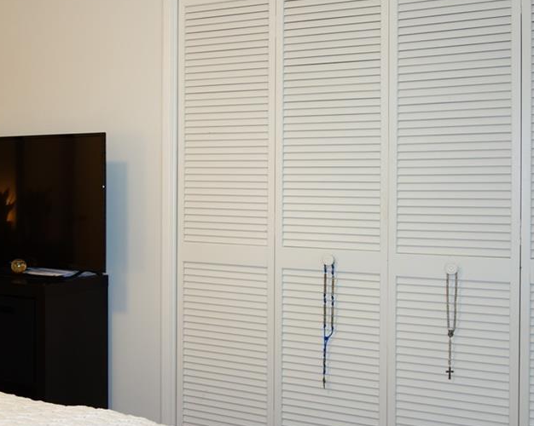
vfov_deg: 34.8
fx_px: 679
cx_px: 236
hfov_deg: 42.9
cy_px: 196
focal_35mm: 43
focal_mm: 10.4
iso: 125
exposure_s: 1/30
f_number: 1.8
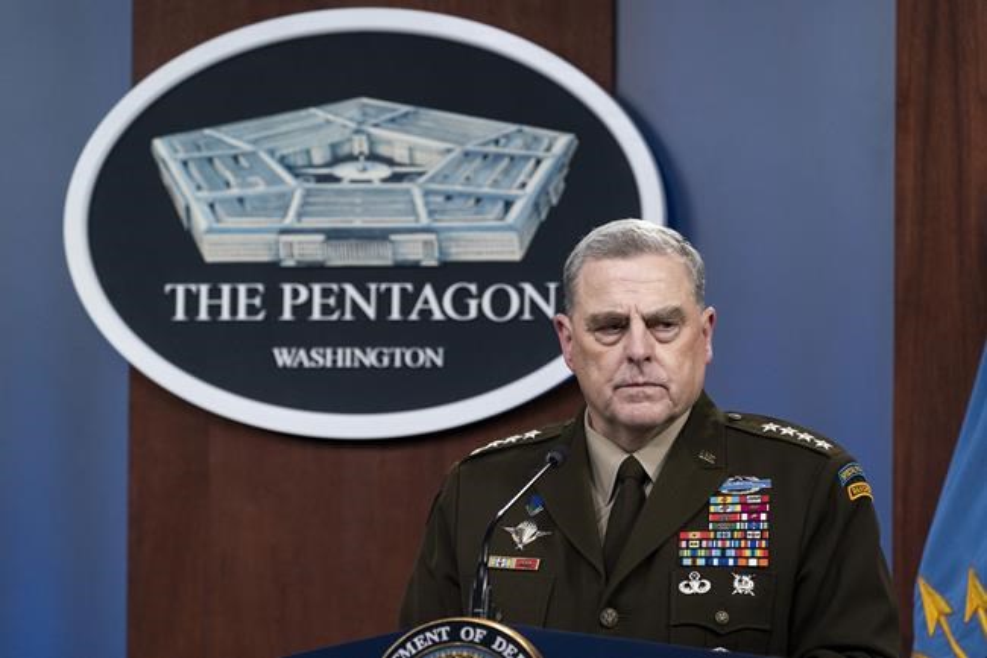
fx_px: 6688
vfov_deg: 5.6
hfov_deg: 8.4
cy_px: 329
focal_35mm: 244
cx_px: 494
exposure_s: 1/400
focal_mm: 244
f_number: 6.3
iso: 4000
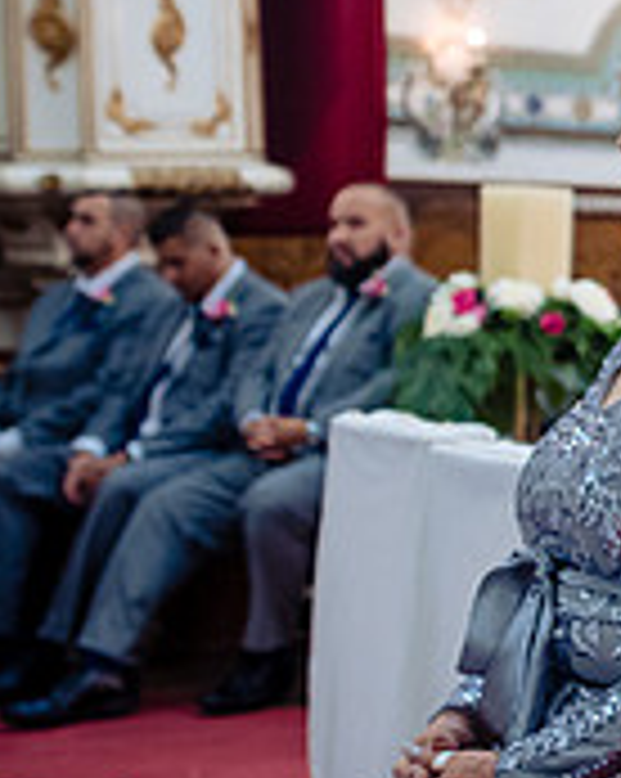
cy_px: 268
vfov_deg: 19.0
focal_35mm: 101
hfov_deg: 13.6
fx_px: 2324
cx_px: 1120
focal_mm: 32
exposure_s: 1/80
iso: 1600
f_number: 3.2
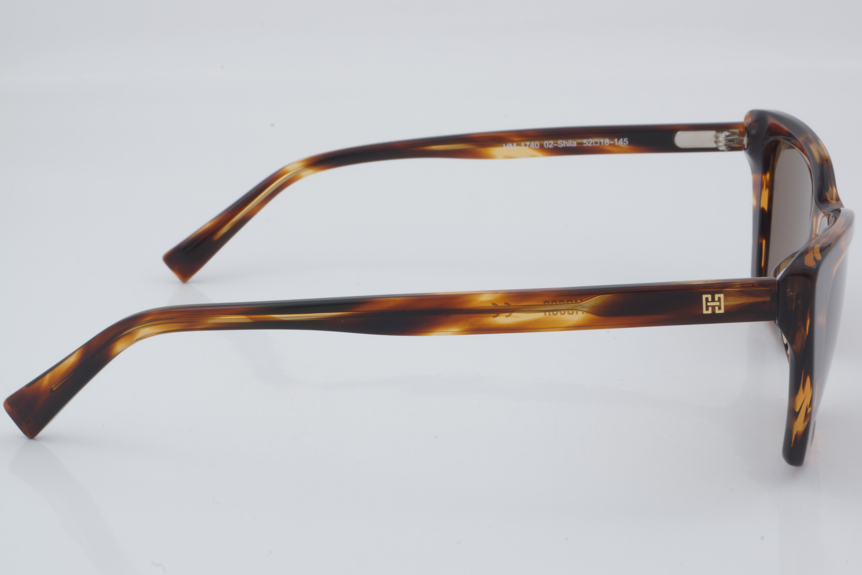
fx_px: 1616
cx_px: 431
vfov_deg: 20.2
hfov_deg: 29.9
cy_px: 288
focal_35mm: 68
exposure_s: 1/3
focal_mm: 45
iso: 100
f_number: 32
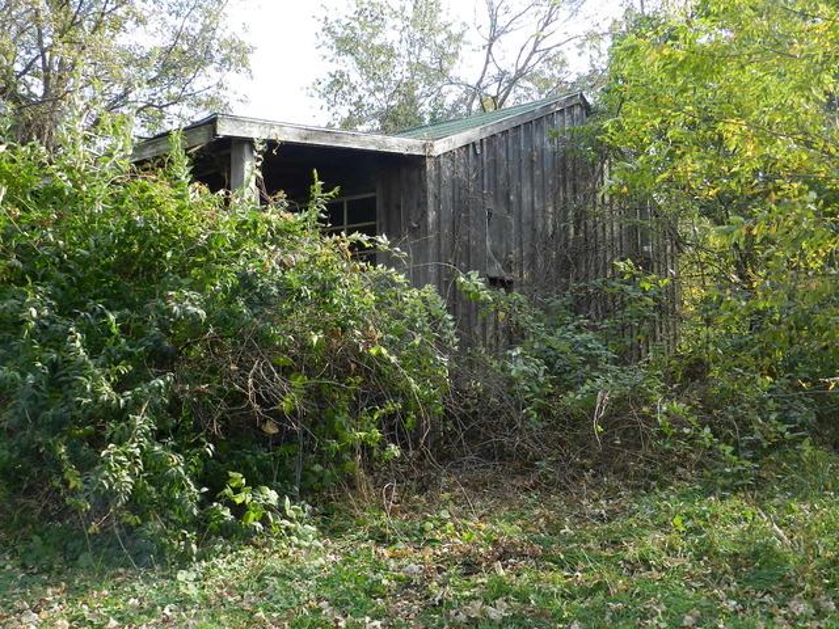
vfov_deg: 37.7
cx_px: 420
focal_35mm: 38
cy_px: 314
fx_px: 921
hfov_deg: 49.0
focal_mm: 6.7
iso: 160
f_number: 4
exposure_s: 1/125
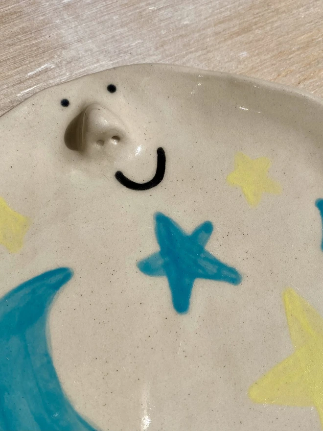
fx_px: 323
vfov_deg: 67.3
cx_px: 162
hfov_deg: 53.1
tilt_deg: -74.2
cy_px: 216
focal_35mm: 26
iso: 32
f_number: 1.8
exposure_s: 1/11494
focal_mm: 4.25
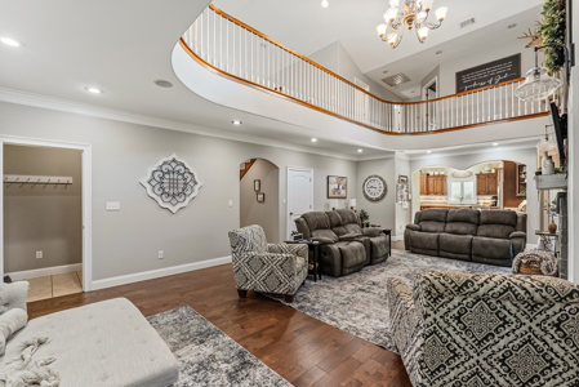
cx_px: 290
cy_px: 194
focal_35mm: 16
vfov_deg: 73.8
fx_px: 257
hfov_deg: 96.7
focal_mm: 16
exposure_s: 1/30
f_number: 6.3
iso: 10000
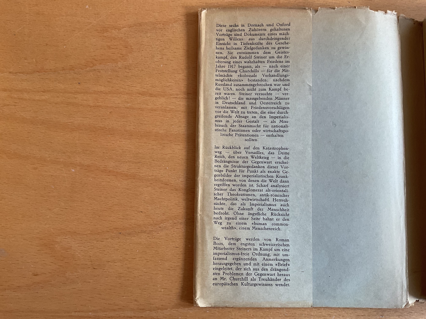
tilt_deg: -82.9
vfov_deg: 48.2
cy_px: 160
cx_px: 213
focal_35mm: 29
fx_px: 357
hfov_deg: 61.7
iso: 80
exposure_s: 1/60
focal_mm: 3
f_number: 1.8
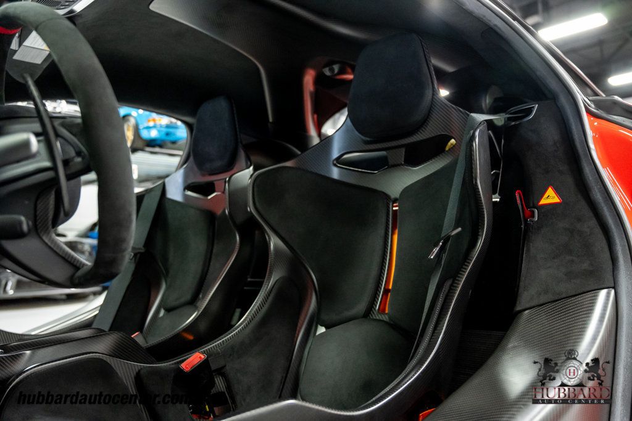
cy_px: 210
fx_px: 553
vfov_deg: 41.7
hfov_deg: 59.5
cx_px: 316
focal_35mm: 32
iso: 5000
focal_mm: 31.5
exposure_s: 1/60
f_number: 4
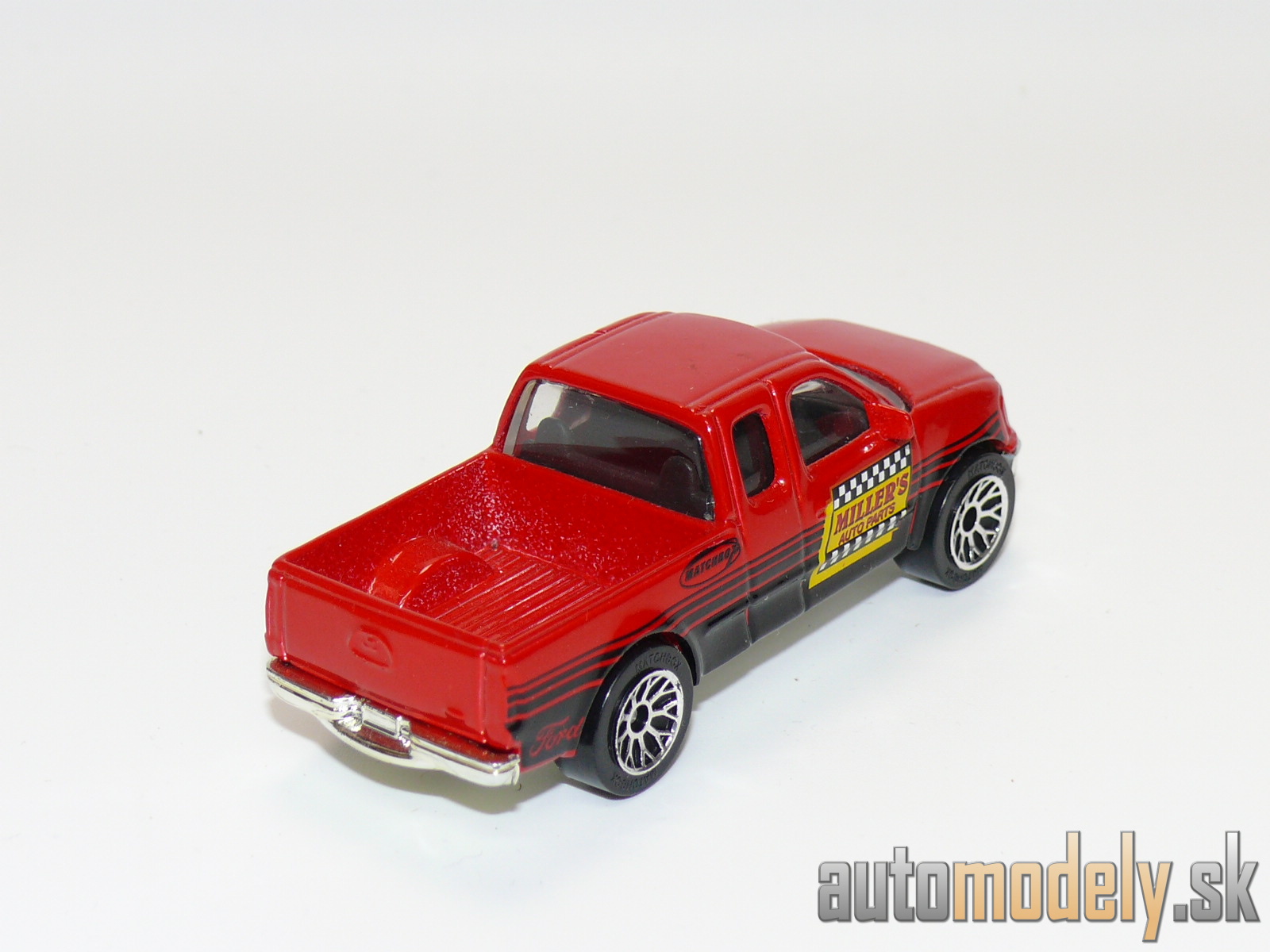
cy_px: 476
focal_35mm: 97
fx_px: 3559
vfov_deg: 15.2
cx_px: 635
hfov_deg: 20.2
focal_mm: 13
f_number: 4
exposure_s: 1/30
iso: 100
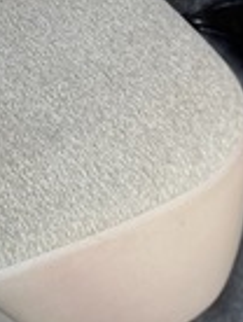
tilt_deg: -26.5
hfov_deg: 13.1
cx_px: 82
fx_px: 1054
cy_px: -170
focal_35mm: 113
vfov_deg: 15.9
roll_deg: +5.0
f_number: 1.8
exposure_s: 1/147
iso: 32
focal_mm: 4.25
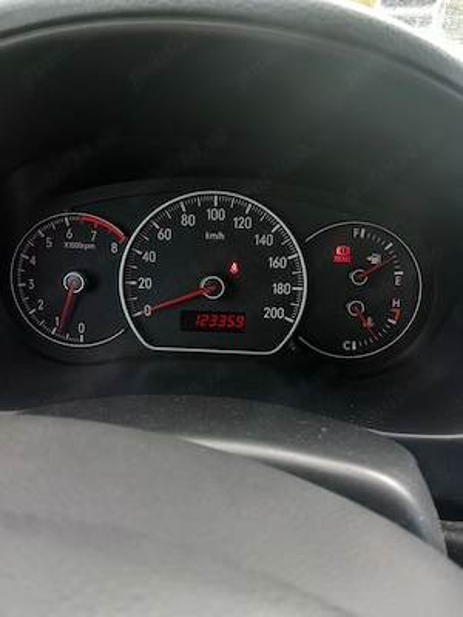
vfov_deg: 65.3
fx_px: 482
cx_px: 232
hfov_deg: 51.4
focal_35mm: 27
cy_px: 308
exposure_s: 1/50
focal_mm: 4
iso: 64
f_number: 1.8
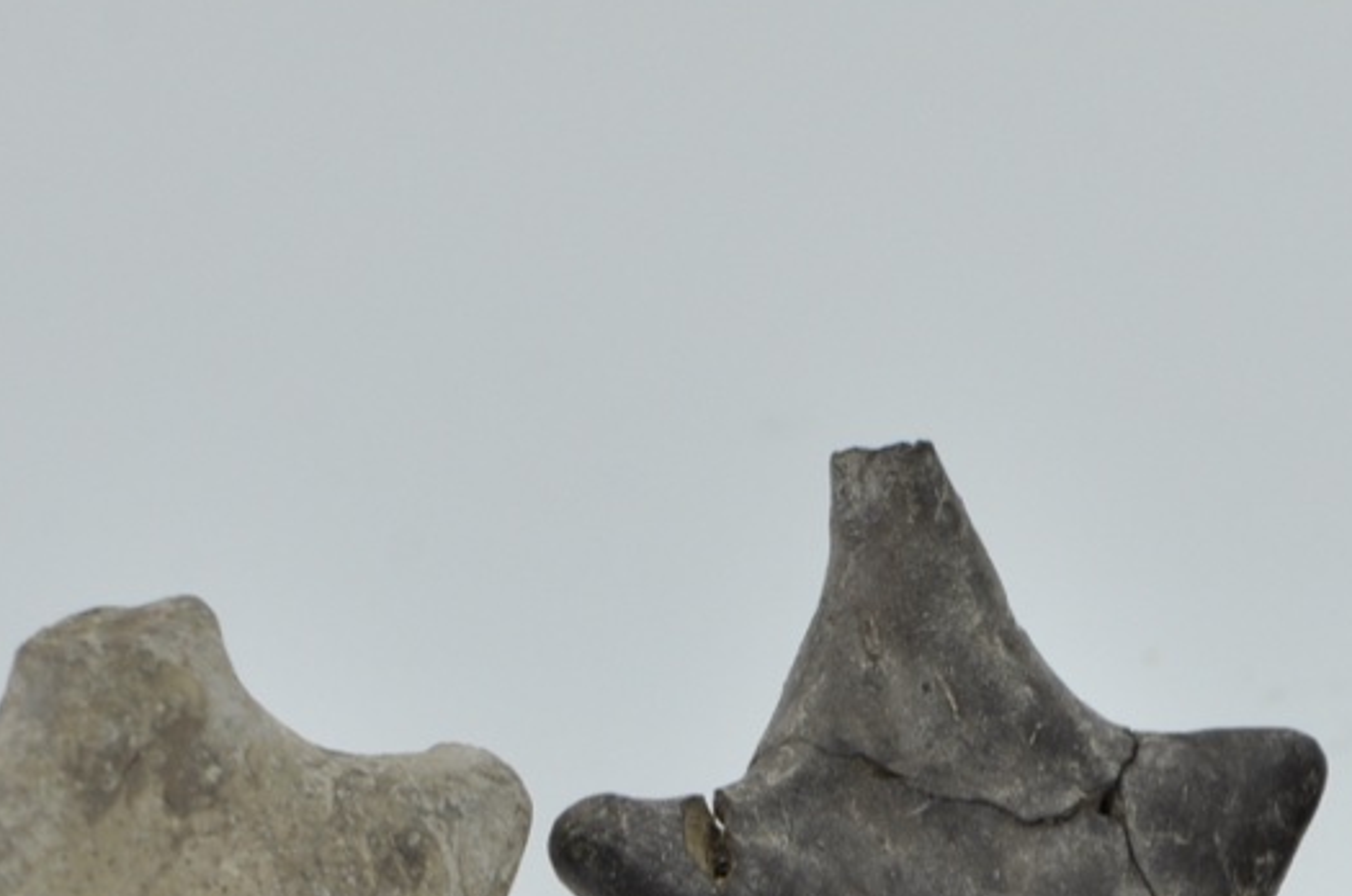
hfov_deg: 5.6
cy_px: 919
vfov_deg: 3.8
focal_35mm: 364
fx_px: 13661
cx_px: 1669
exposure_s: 1/50
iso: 200
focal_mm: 85
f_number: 13
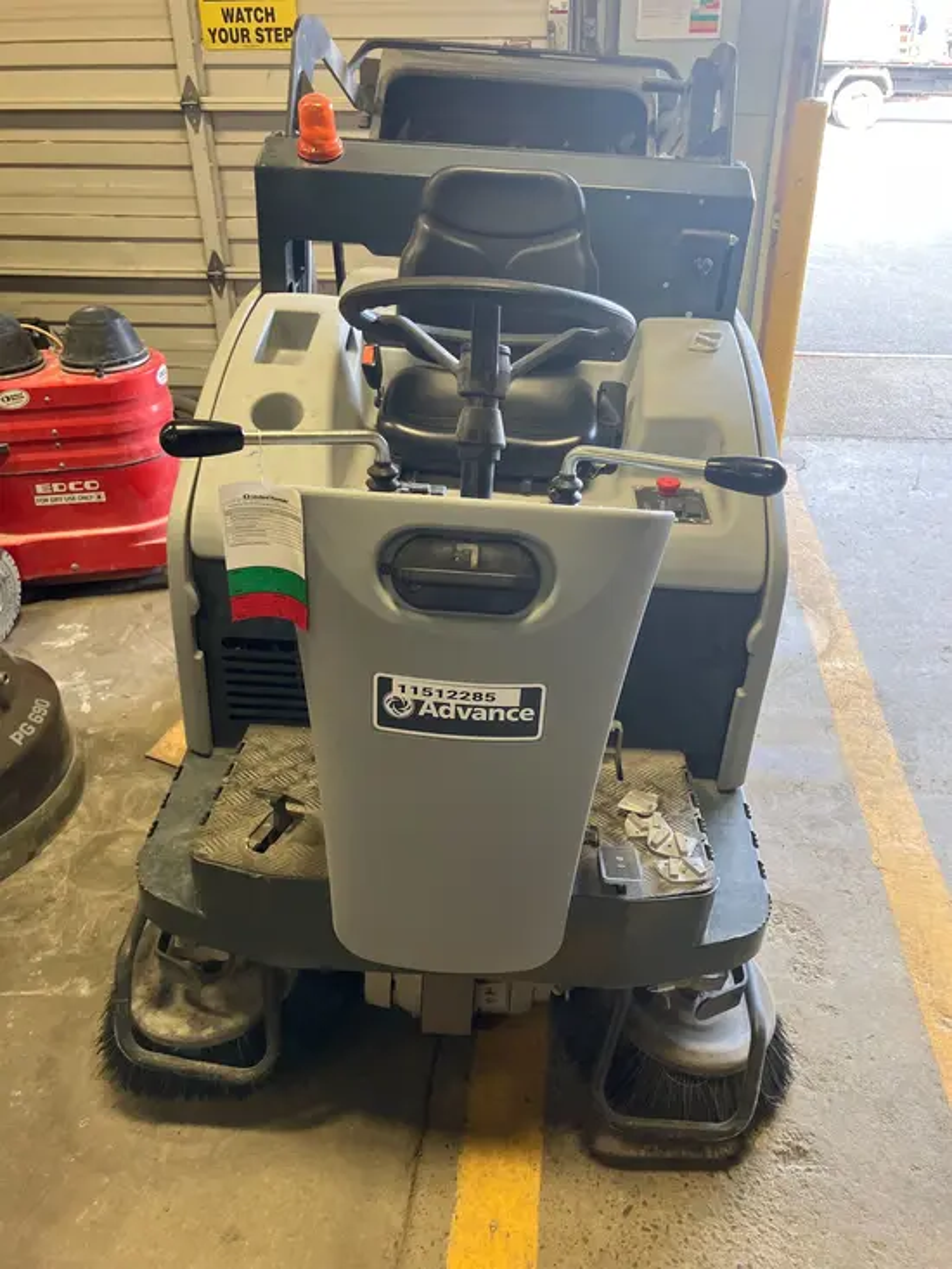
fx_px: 1026
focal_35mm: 28
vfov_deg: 63.4
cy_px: 634
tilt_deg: -30.3
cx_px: 476
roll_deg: -1.5
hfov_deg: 49.8
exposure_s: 1/60
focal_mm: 3.99
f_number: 1.8
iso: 125
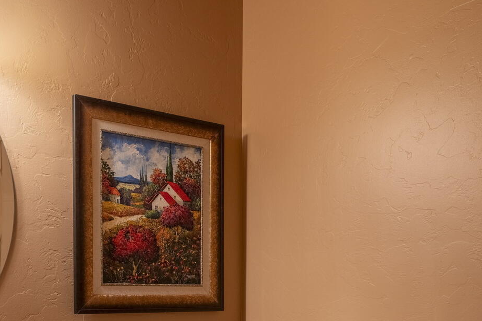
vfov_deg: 33.5
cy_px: 304
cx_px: 180
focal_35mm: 37
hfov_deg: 51.4
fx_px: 495
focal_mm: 17
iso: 200
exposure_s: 1/40
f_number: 7.1
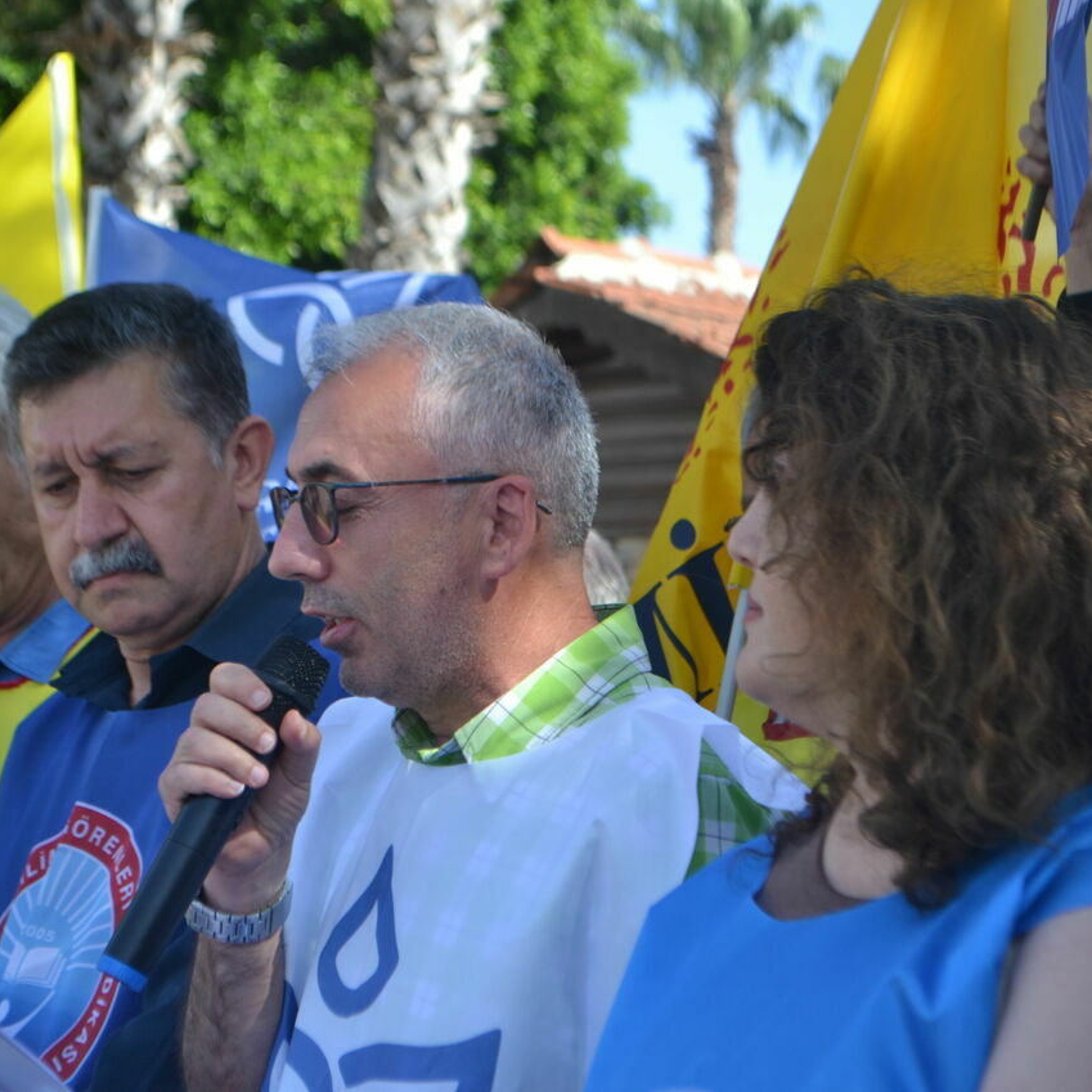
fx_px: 3770
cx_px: 490
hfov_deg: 16.5
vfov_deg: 16.5
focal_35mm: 106
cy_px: 545
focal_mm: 55
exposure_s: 1/160
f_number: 6.3
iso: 100
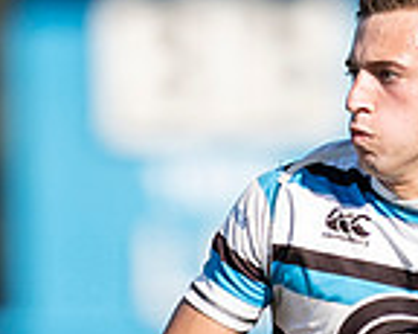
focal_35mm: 3807
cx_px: 97
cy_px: 511
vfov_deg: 0.4
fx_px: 47065
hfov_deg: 0.5
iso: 100
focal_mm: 400
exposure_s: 1/1250
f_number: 2.8
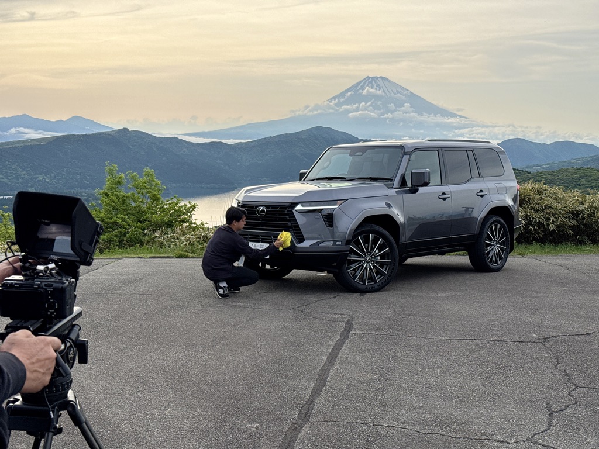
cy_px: 224
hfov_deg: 39.7
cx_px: 300
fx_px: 831
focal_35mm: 48
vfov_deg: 30.3
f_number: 1.78
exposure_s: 1/3096
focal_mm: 6.76
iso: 64
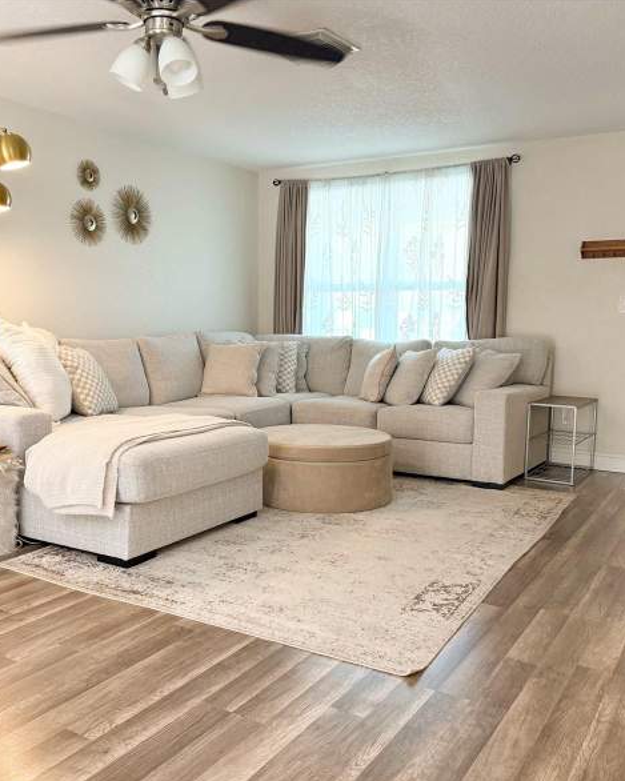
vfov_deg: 55.7
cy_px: 397
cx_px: 289
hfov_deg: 45.8
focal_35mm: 32
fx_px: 740
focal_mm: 6.76
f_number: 1.78
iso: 125
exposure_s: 1/111
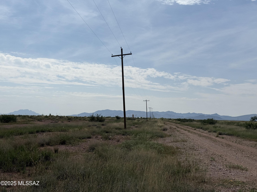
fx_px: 356
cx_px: 128
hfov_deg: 39.7
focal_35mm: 48
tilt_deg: +4.3
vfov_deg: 30.3
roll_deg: -1.9
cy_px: 96
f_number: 1.78
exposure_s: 1/16129
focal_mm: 6.76
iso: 50
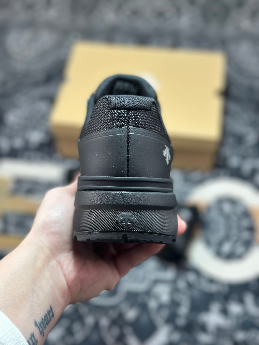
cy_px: 172
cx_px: 130
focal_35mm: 48
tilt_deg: -54.9
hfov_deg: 30.3
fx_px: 479
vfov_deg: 39.7
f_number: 1.78
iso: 80
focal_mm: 6.86
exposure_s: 1/313
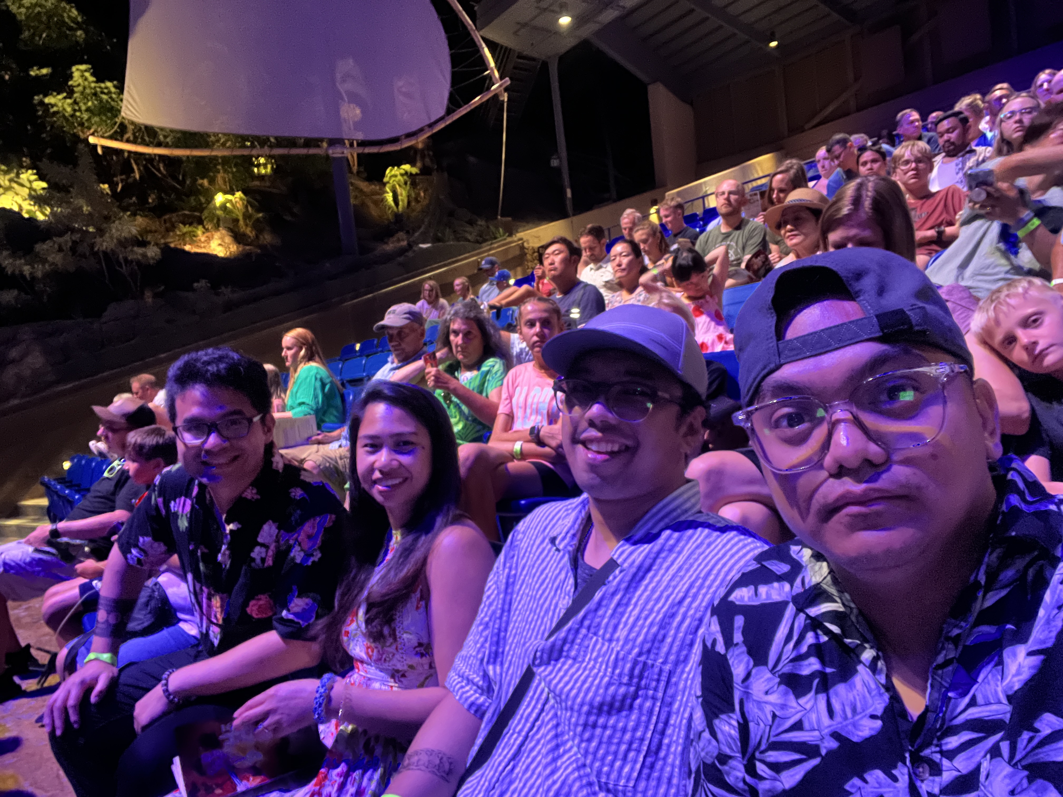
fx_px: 706
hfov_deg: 73.9
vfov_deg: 58.9
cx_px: 532
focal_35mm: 23
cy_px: 398
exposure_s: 1/15
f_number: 2.2
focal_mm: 2.71
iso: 1600
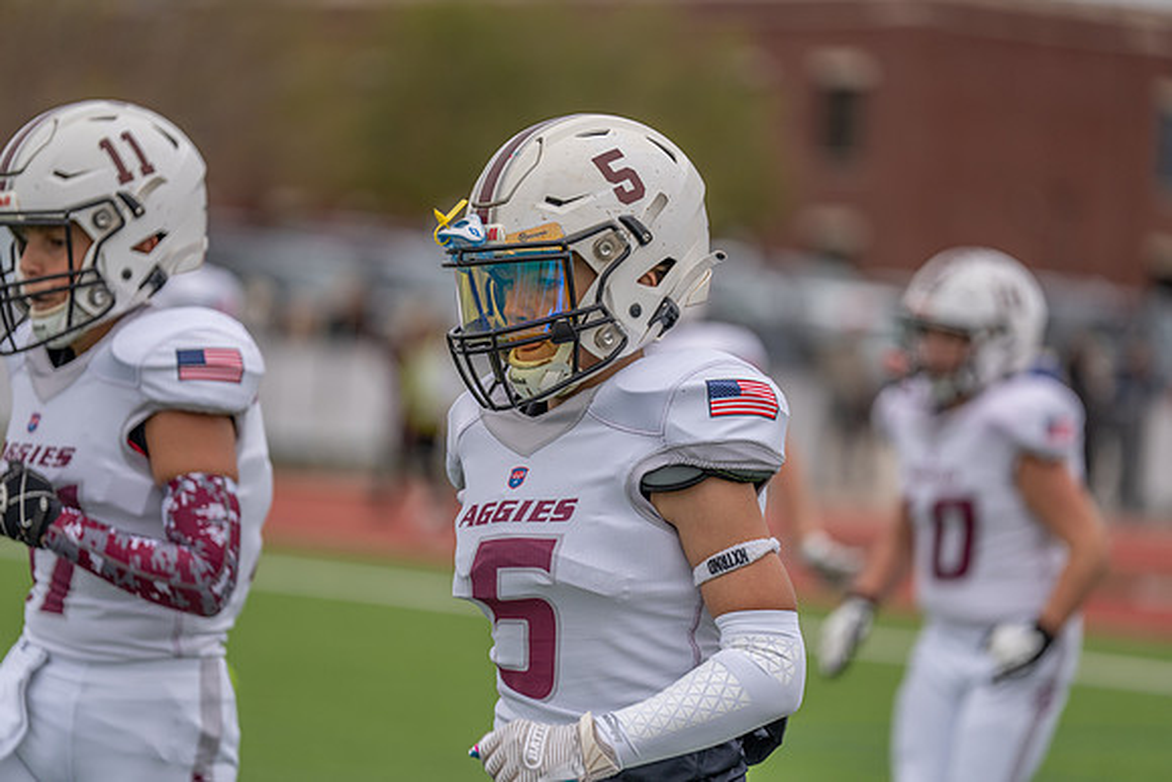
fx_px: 5535
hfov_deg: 12.1
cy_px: 391
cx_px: 586
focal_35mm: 170
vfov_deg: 8.1
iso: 250
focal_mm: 170
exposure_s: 1/1250
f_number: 2.8
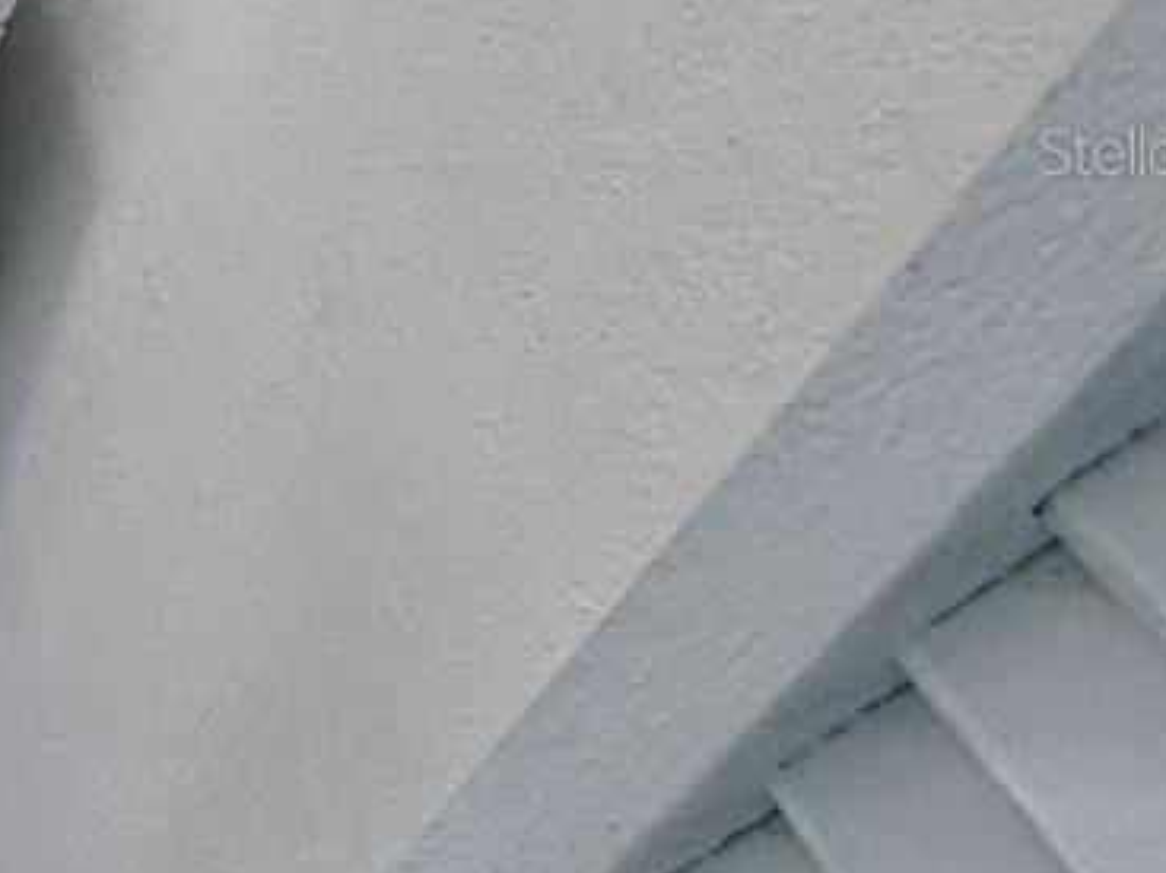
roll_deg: -2.0
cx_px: -1204
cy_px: 149
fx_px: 2054
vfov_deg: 23.6
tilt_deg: -39.0
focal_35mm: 61
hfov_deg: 18.7
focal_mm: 2.22
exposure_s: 1/60
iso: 200
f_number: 2.2
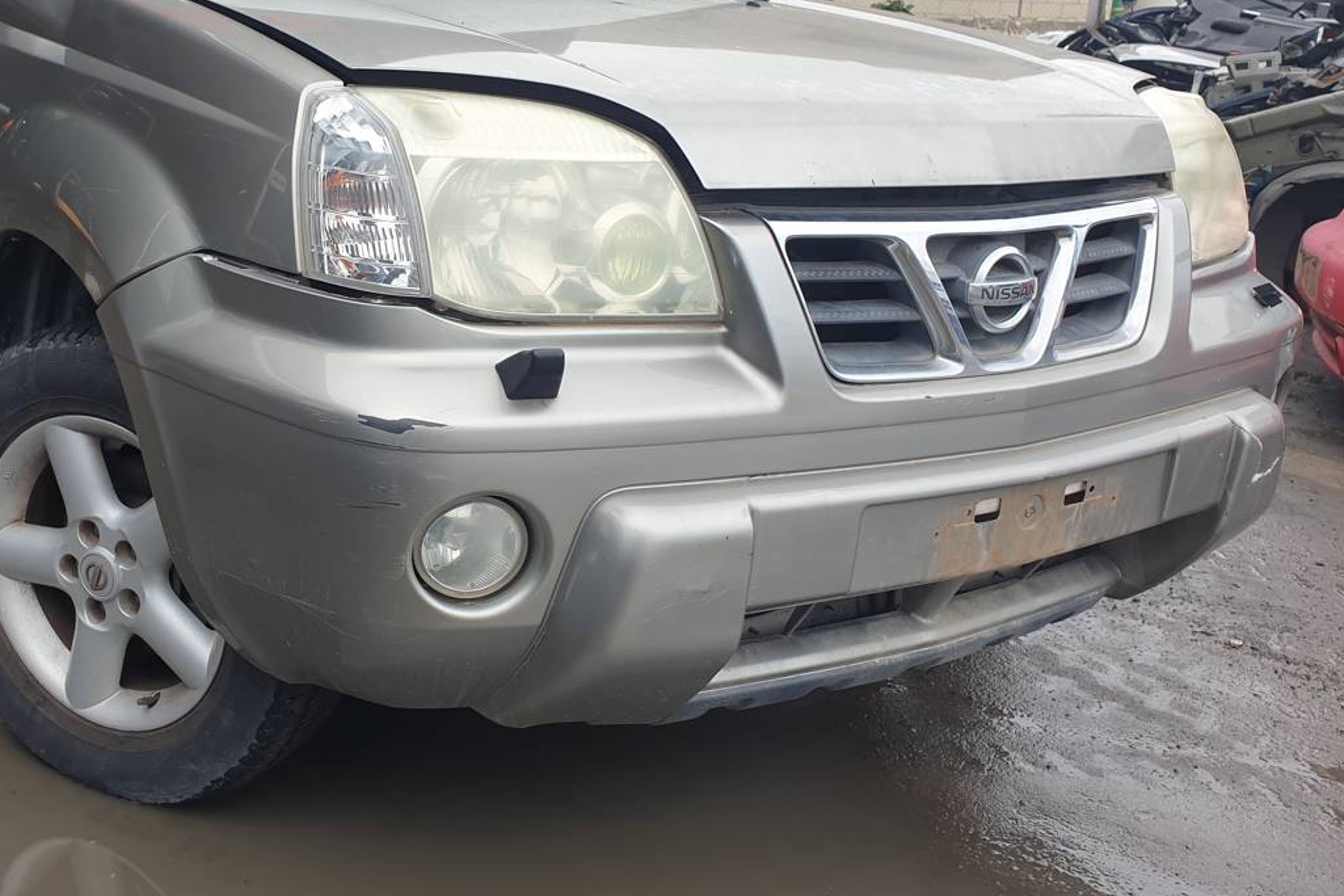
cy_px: 377
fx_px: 1418
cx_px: 446
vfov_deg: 35.0
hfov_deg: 49.8
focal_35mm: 38
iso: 50
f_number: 2.4
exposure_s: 1/317
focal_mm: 4.3
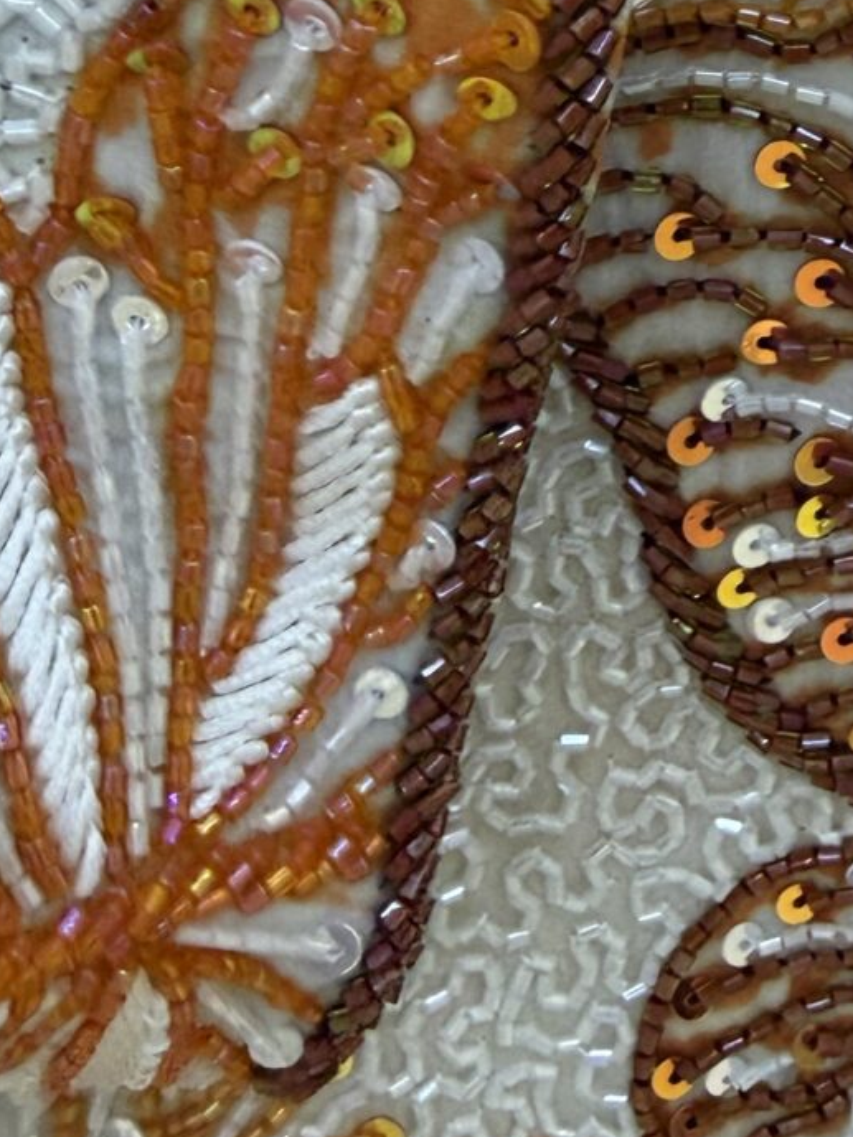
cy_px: 247
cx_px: 648
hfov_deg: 22.4
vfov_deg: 29.2
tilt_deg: -18.1
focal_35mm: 65
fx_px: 2135
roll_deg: +10.2
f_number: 2.2
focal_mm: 2.22
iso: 320
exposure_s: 1/50
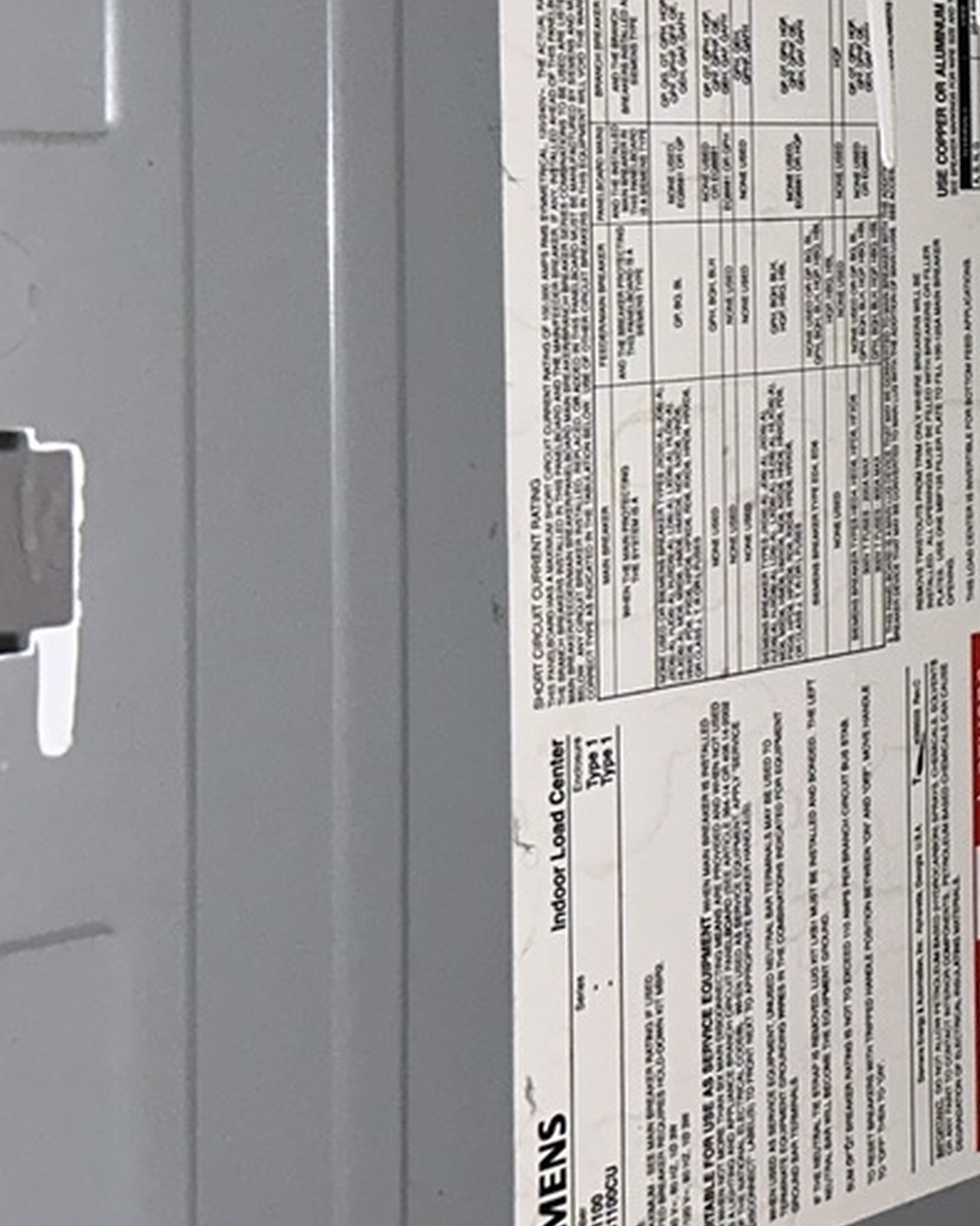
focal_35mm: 74
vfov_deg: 25.1
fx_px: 2684
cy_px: 184
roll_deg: -0.6
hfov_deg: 17.4
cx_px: 1682
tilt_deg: +0.4
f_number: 1.5
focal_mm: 5.7
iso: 64
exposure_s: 1/60
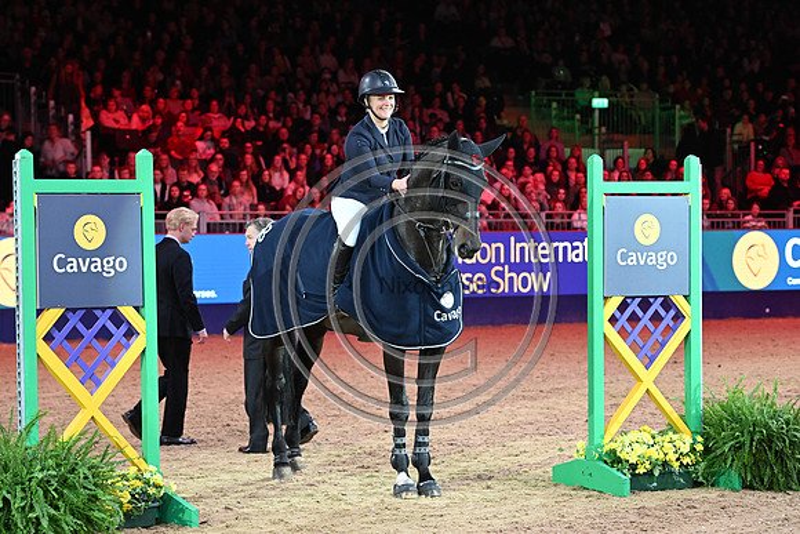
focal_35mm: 110
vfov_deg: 12.5
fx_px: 2445
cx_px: 400
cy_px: 267
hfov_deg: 18.6
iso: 6400
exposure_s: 1/500
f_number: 5
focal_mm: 110
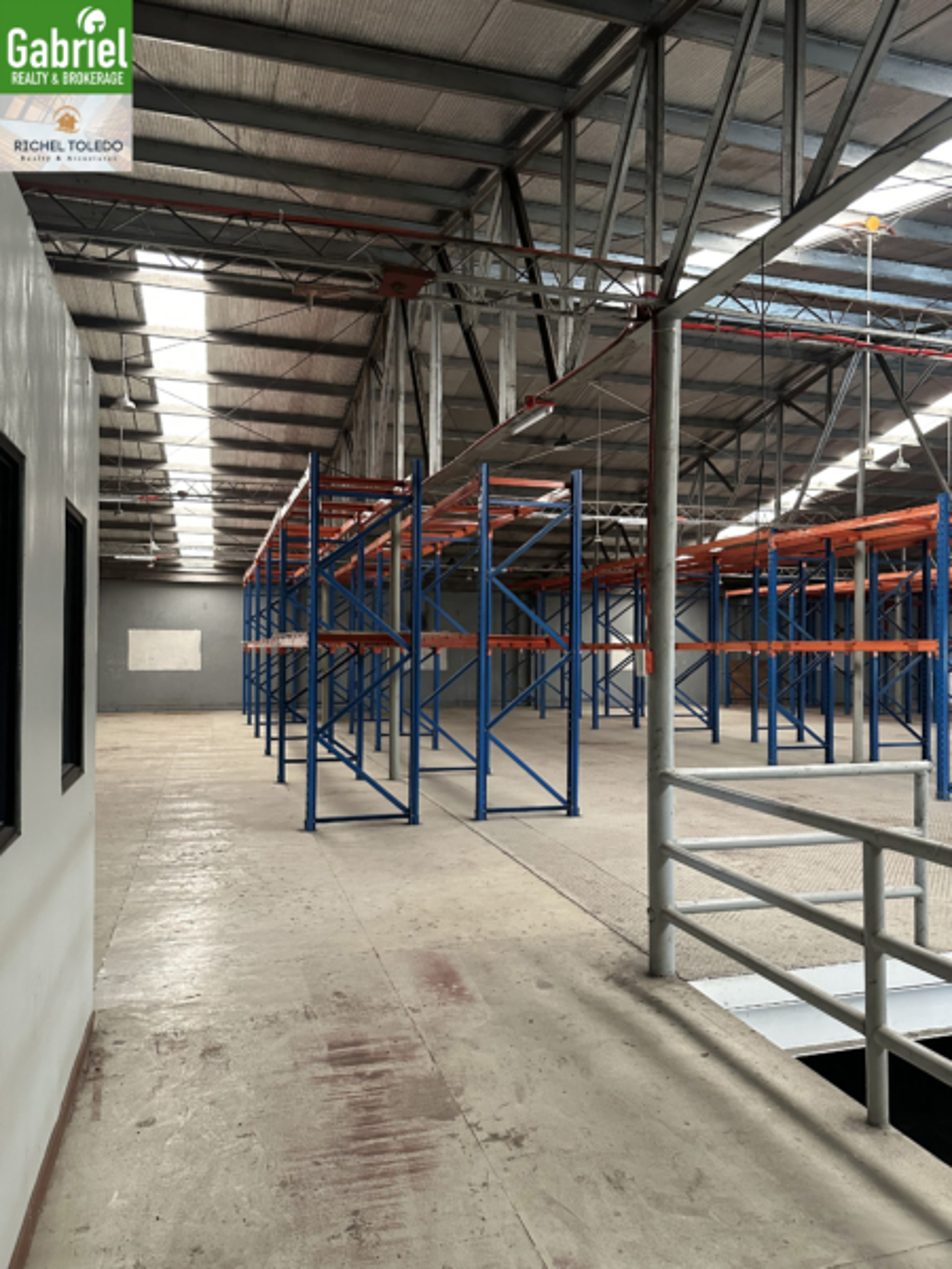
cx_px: 476
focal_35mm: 24
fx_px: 880
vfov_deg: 71.6
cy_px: 634
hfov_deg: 56.8
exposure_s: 1/60
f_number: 1.78
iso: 640
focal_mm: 6.86
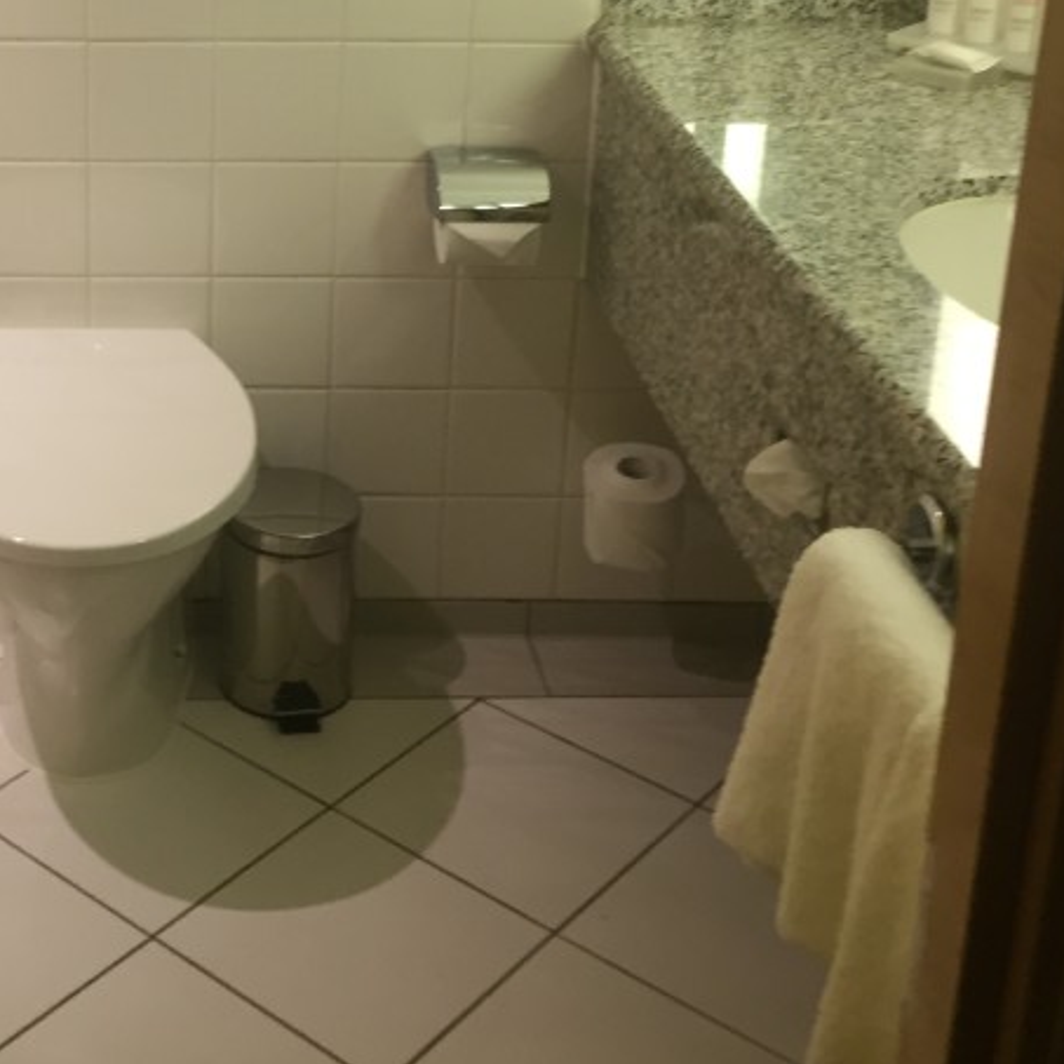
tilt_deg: -15.9
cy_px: 169
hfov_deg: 28.6
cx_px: 148
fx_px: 2017
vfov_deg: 28.7
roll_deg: -0.2
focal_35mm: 58
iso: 125
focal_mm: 4.15
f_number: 2.2
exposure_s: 1/33
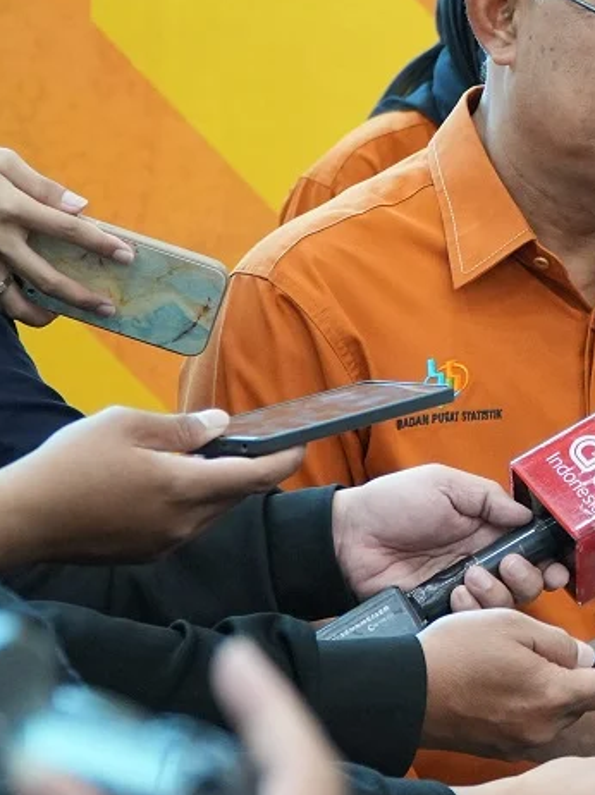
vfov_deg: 12.2
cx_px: 1004
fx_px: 3699
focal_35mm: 161
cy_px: 265
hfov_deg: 8.9
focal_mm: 43
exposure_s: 1/125
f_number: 4
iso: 3200
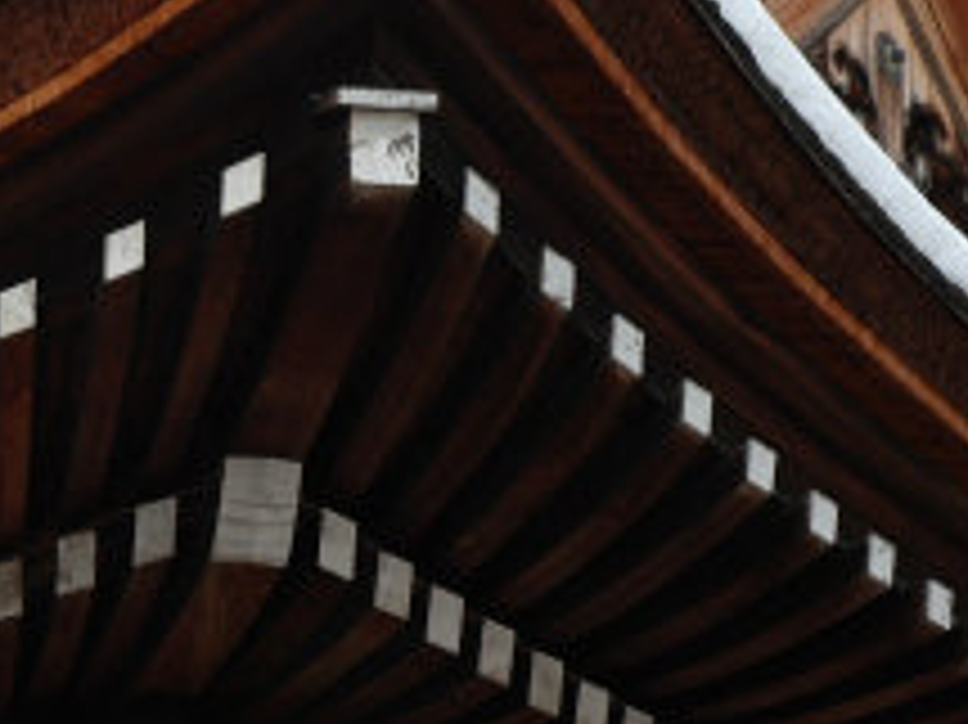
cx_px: 95
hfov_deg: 10.4
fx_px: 5282
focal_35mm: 189
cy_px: 326
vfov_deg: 7.8
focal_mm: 46
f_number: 4.5
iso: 200
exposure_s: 1/750
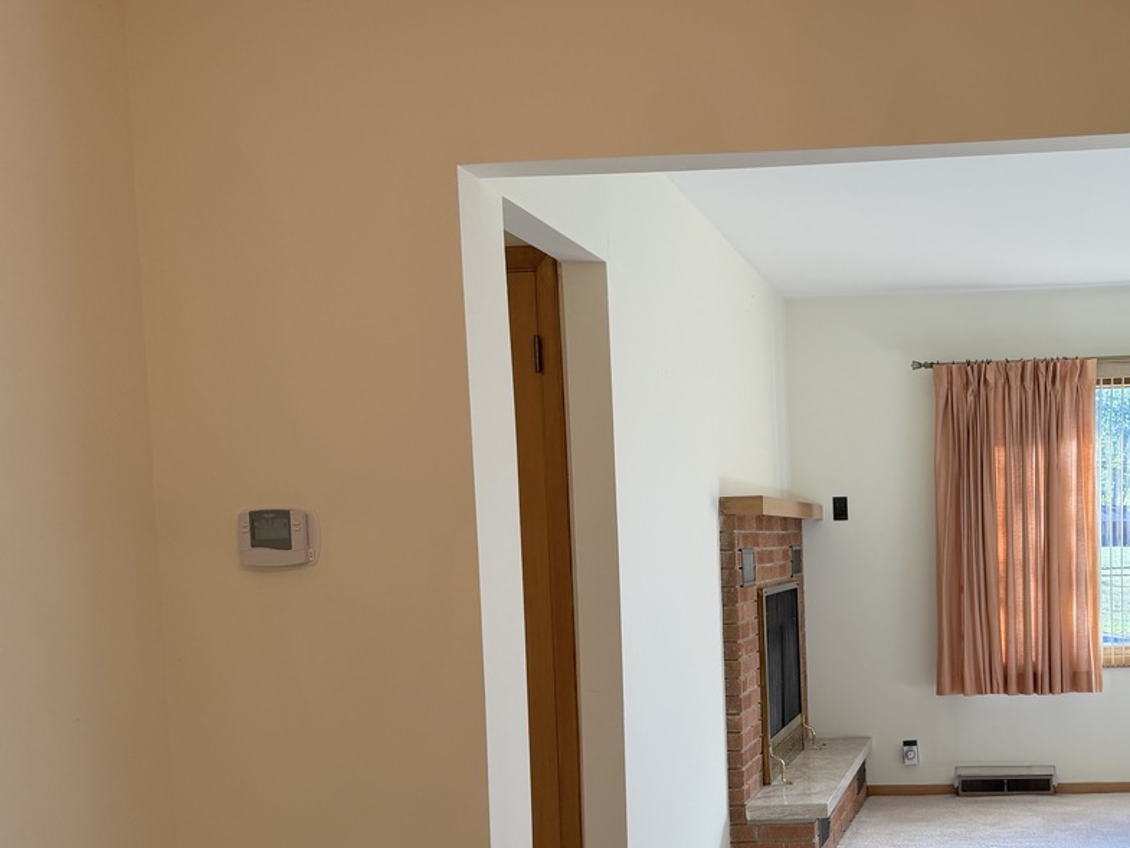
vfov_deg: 32.4
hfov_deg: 40.8
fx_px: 1437
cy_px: 616
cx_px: 933
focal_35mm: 44
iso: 100
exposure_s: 1/181
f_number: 1.78
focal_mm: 6.76
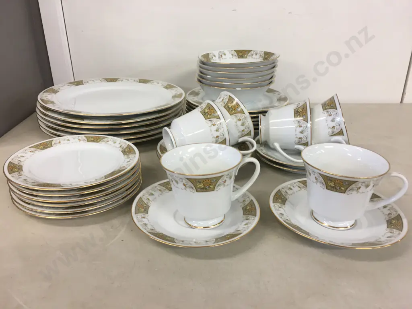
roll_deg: -0.1
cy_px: 154
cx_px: 206
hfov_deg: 61.7
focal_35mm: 29
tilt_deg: -22.2
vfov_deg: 48.2
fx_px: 345
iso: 32
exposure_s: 1/17
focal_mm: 4.15
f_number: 2.2
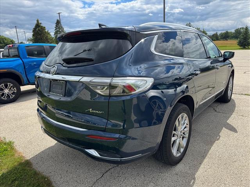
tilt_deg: -11.4
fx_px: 173
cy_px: 94
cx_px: 125
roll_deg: +2.9
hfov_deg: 71.6
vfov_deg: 56.8
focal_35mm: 24
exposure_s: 1/2710
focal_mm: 6.76
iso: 80
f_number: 1.78
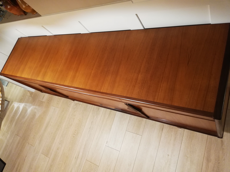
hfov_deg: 67.3
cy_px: 86
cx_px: 115
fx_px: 173
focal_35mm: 26
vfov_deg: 53.1
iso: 320
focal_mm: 3.81
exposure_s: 1/25
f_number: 2.2
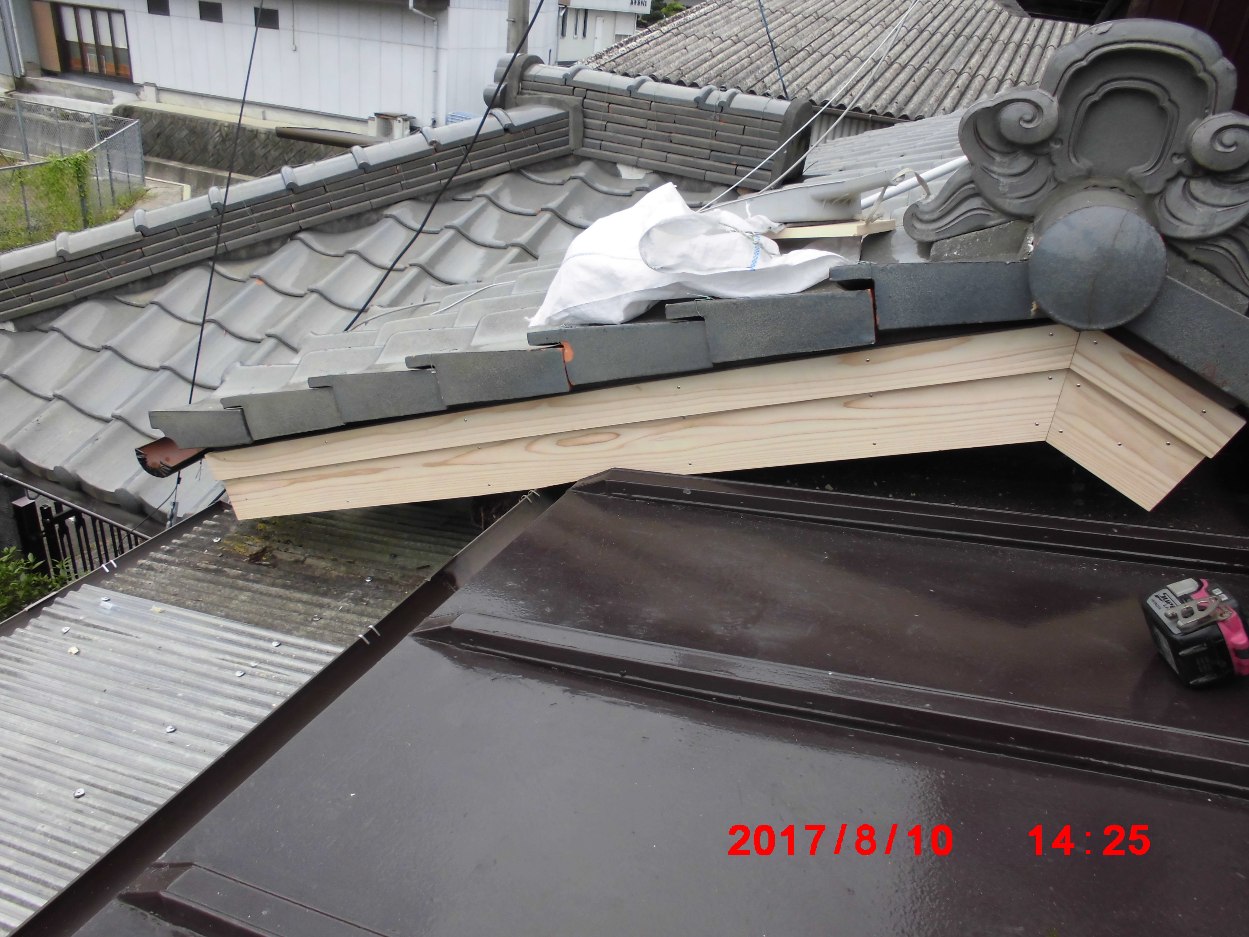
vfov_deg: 53.1
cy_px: 468
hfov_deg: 67.3
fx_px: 938
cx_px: 624
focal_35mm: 26
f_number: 3.5
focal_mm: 4.6
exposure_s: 1/400
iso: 100
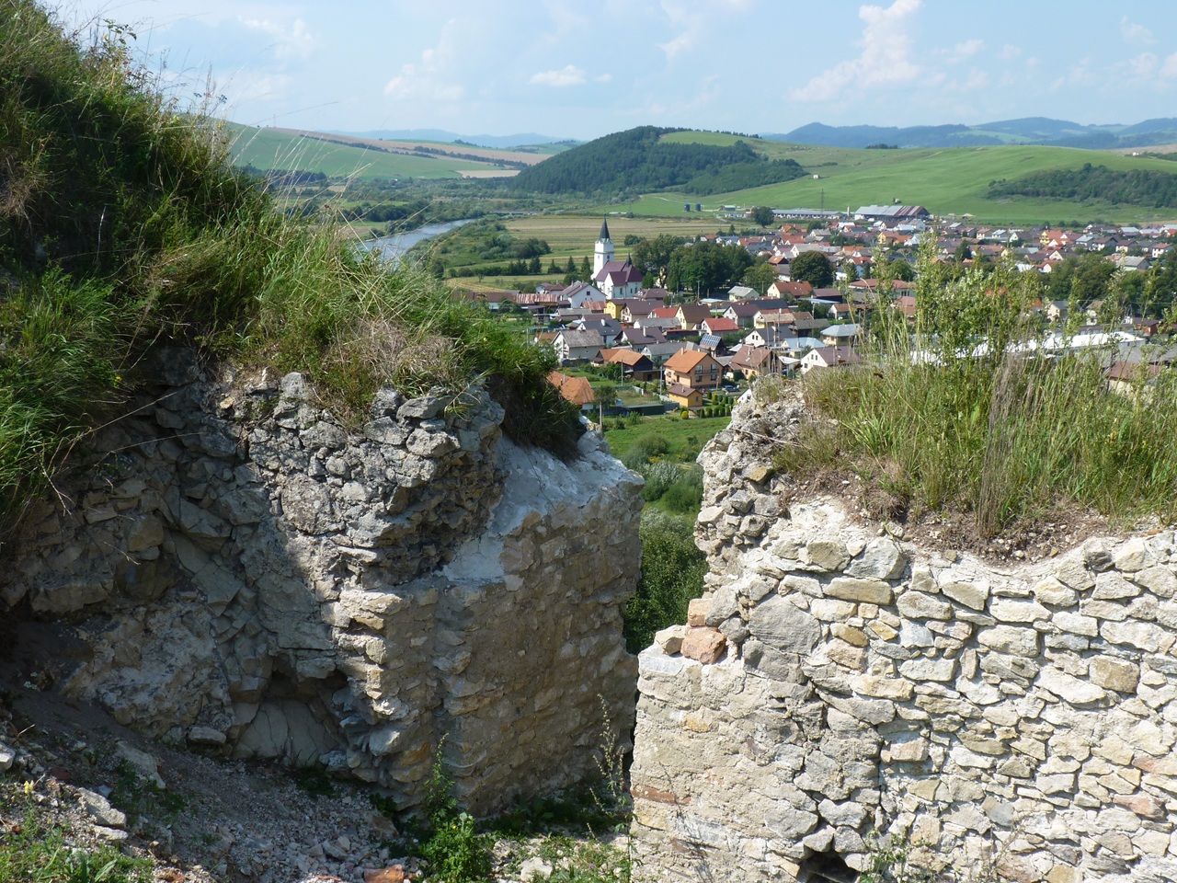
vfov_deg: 34.3
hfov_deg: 44.8
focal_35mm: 42
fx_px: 1428
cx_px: 588
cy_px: 442
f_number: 5.6
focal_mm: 7.4
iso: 80
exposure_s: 1/250
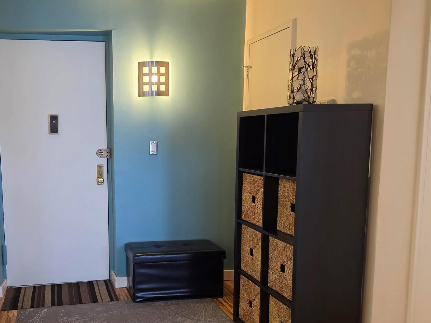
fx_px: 423
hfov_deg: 52.1
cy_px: 192
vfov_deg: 41.6
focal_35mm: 34
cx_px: 119
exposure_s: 1/120
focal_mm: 6.5
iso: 400
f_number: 1.4
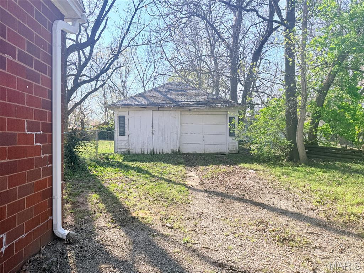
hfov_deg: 71.6
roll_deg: -0.1
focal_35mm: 24
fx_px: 252
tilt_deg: +0.1
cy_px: 136
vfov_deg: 56.8
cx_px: 182
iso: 80
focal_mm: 6.76
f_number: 1.78
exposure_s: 1/2370
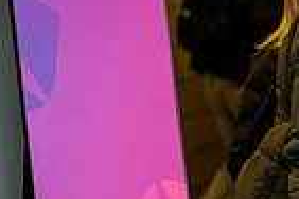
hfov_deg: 6.9
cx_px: -301
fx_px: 2384
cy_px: 43
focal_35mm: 287
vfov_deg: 4.8
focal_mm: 70
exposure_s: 1/400
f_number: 3.2
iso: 2500
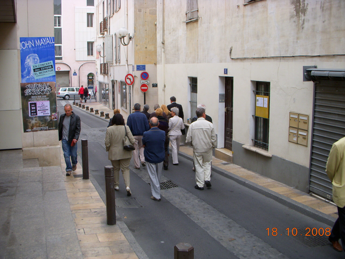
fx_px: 379
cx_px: 172
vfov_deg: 37.7
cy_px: 130
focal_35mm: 38
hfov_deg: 49.0
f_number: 3.3
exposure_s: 1/80
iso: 100
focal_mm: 6.3
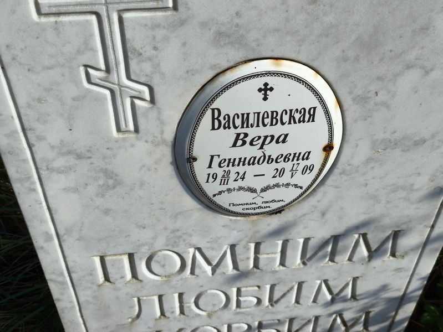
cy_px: 166
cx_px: 222
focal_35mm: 50
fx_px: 640
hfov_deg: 38.2
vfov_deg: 29.1
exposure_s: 1/1158
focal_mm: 4.71
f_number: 1.7
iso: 50
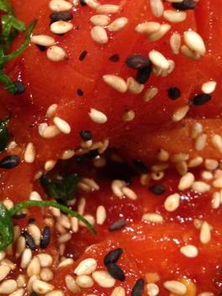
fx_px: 590
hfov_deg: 21.2
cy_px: 15
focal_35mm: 69
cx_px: 76
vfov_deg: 26.9
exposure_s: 1/20
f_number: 2.4
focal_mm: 4.12
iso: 200
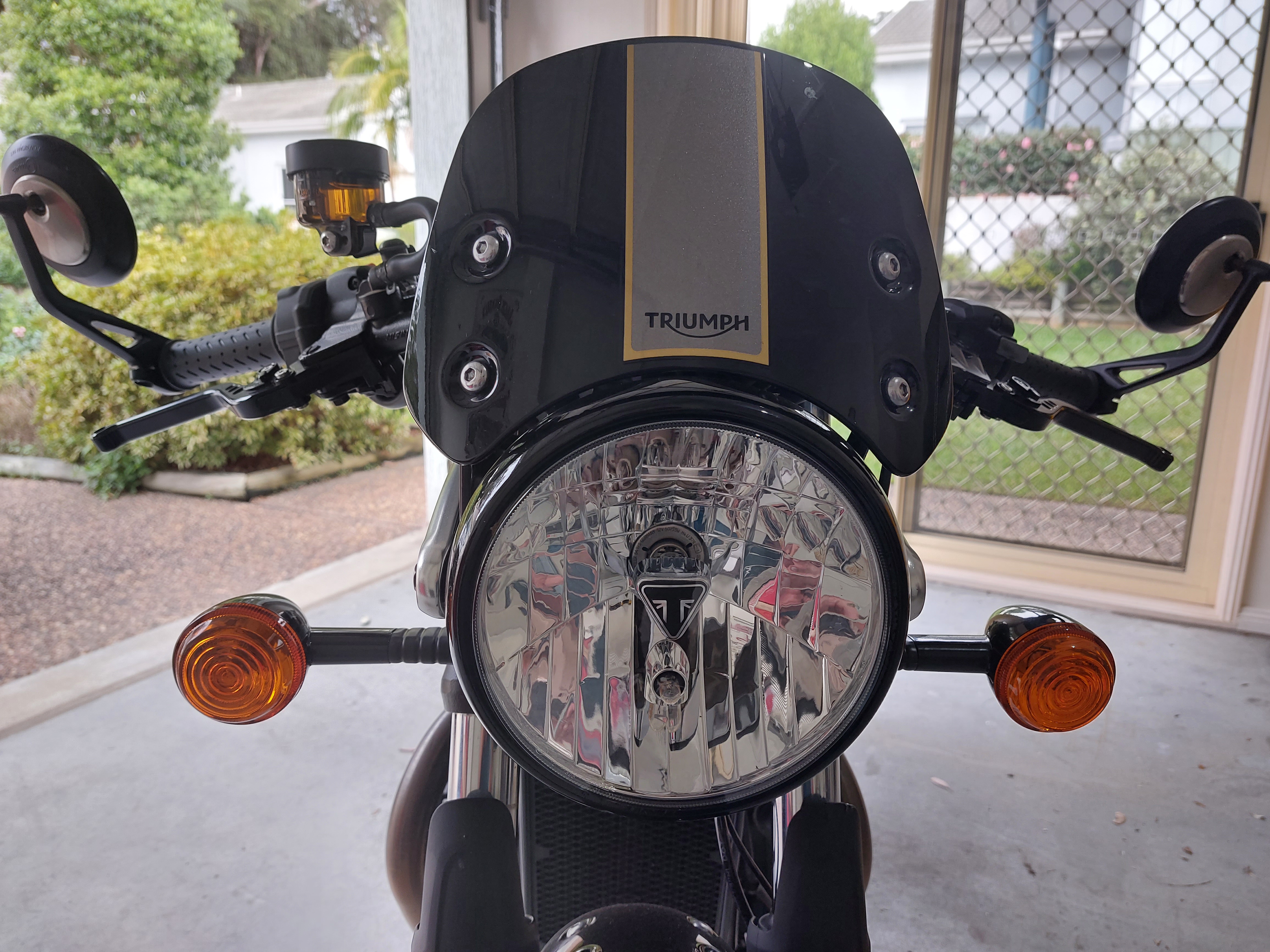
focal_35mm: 24
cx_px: 635
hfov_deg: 71.6
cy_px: 476
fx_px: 881
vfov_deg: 56.8
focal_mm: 5.23
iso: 50
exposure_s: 1/50
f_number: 1.8
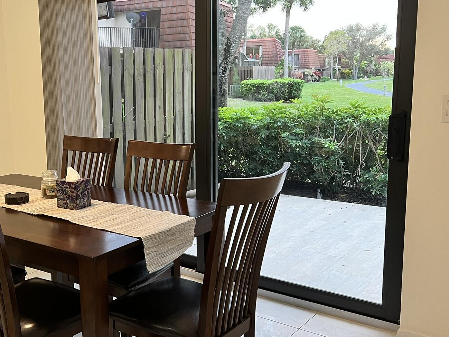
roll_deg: +1.8
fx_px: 532
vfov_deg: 35.1
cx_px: 100
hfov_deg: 43.9
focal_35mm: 41
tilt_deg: -9.1
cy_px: 170
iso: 125
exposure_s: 1/60
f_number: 1.5
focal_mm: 5.7
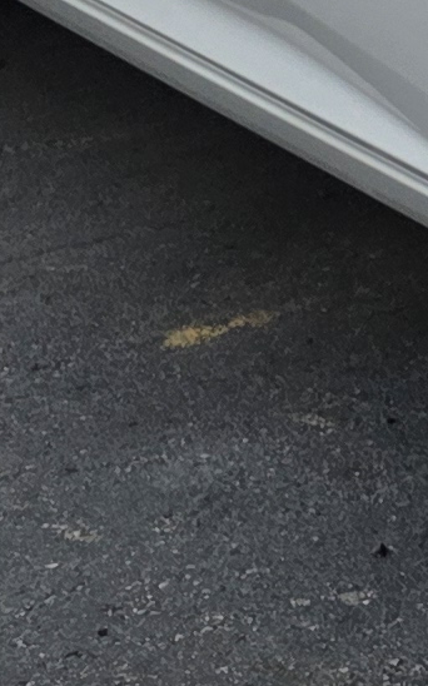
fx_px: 3326
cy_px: -335
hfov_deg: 6.1
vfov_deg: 11.3
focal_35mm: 178
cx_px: 1709
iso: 80
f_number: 1.7
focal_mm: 6.3
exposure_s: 1/4766
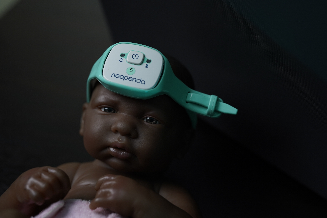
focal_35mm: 50
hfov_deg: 39.6
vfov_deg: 27.0
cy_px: 109
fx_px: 454
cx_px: 164
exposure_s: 1/60
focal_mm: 50
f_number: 3.2
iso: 500
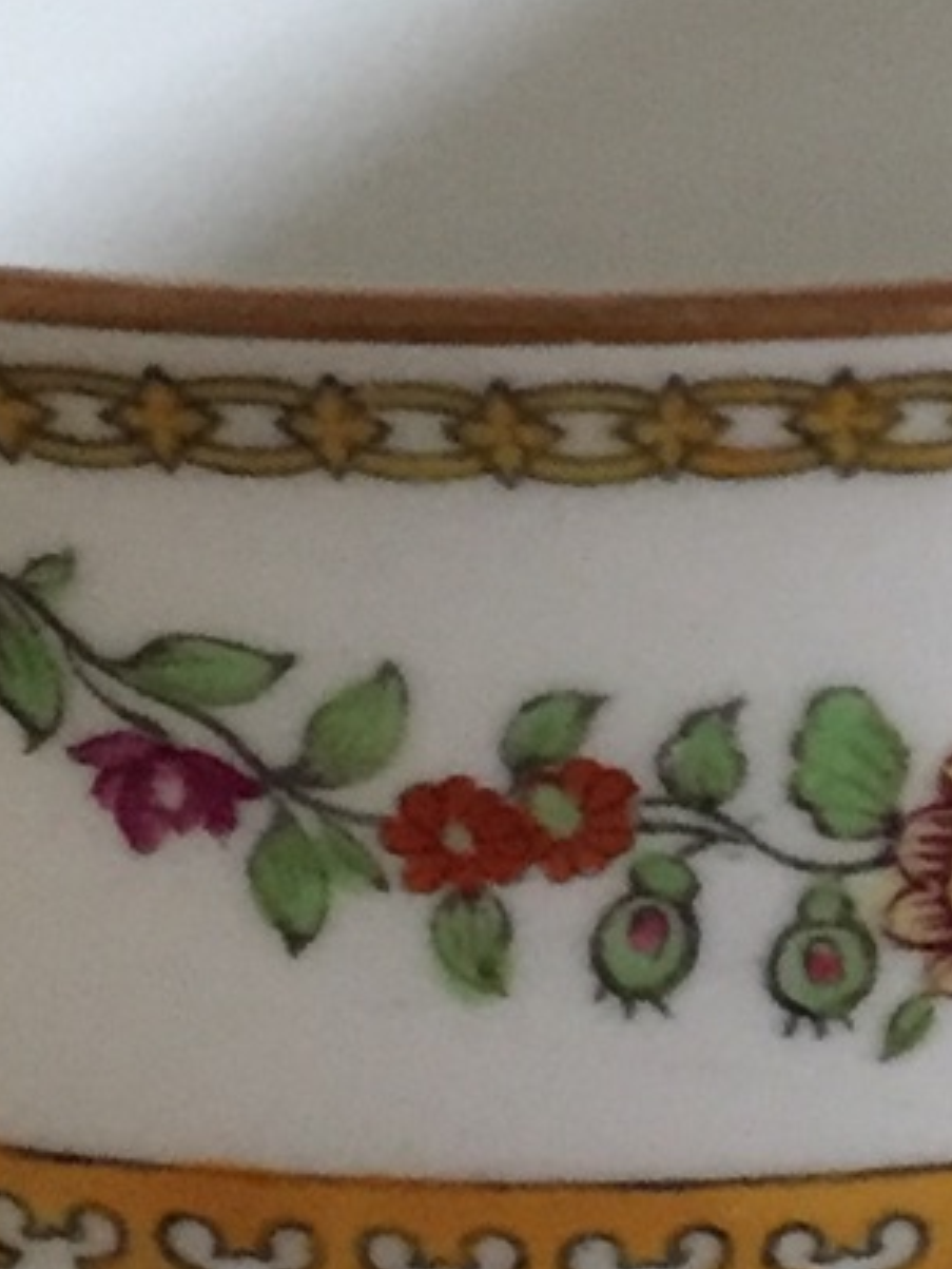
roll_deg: -1.4
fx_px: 5424
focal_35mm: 148
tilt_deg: -20.3
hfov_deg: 10.0
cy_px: 133
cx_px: 920
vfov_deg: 13.2
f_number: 2.2
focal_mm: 4.15
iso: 250
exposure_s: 1/25
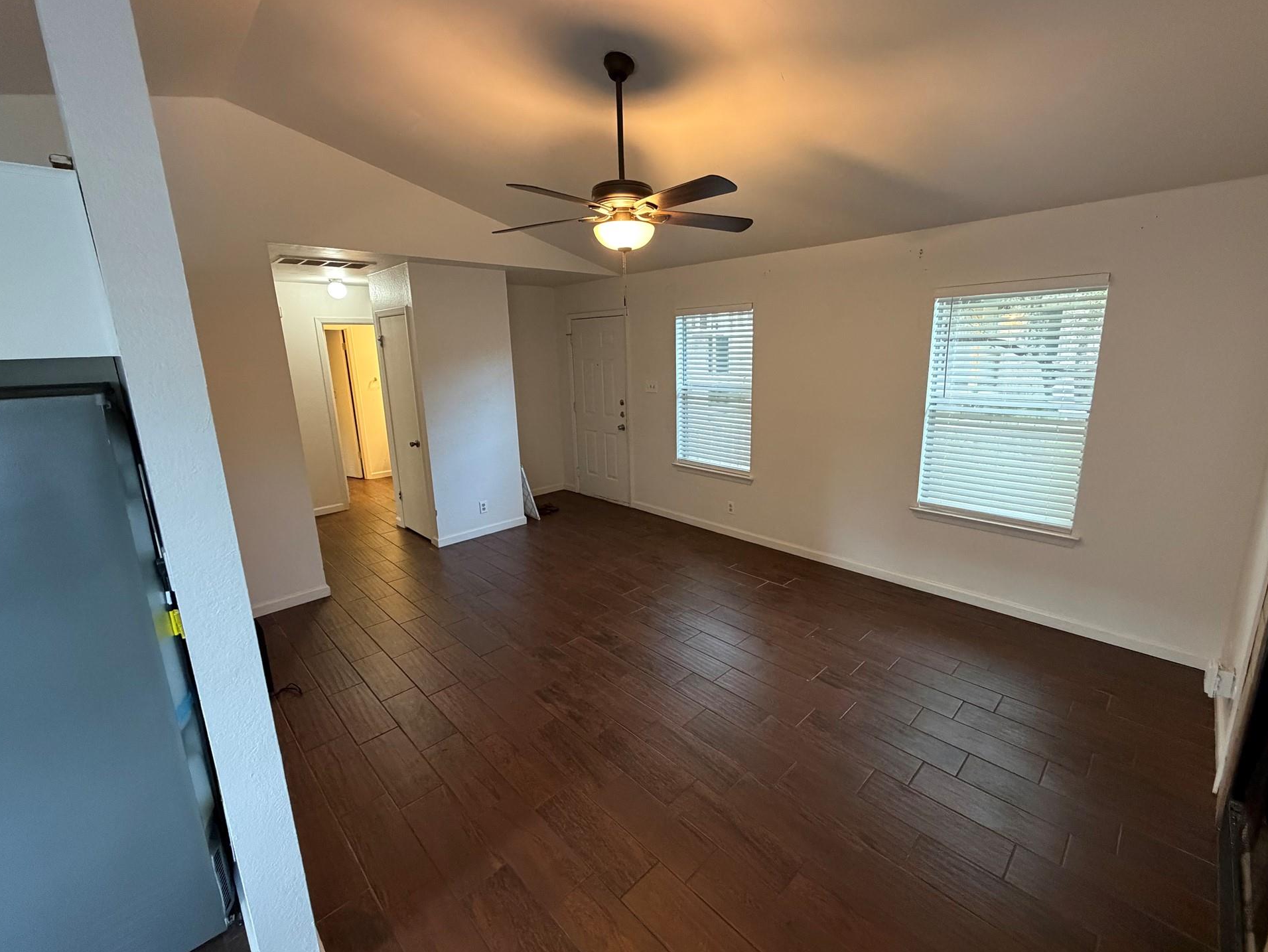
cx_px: 662
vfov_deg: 81.8
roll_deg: +1.4
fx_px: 550
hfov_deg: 98.1
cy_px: 465
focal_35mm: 15
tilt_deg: -13.0
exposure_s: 1/60
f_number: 2.2
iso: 640
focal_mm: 2.22
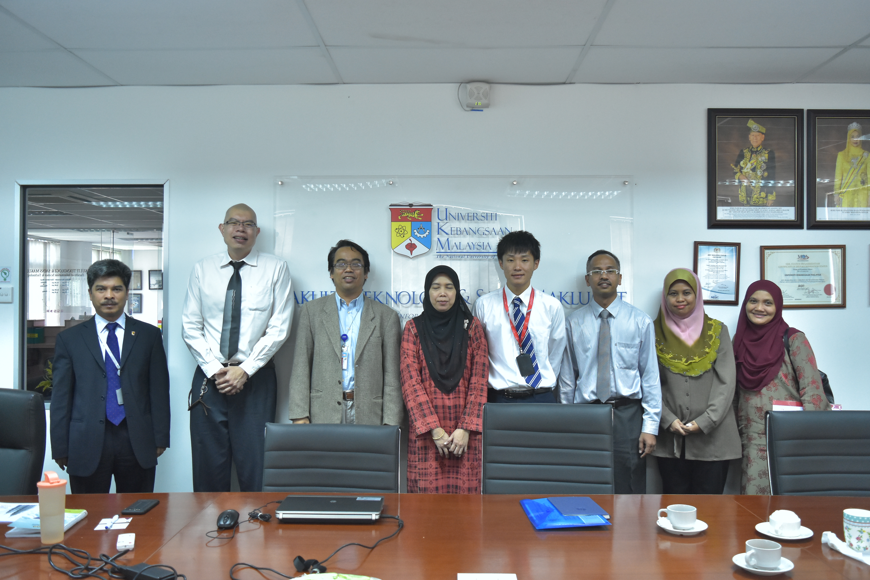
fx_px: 761
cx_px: 435
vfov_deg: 41.7
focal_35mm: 32
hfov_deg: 59.5
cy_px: 290
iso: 1600
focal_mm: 21
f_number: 3.8
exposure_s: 1/100
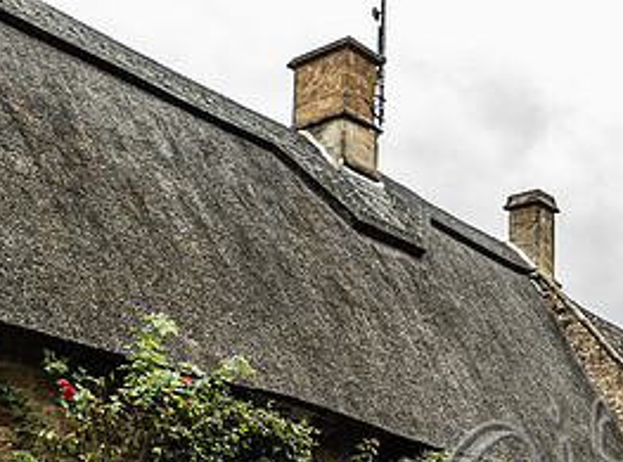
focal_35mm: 66
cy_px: 506
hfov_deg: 28.5
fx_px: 1183
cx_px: 548
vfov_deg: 21.0
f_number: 4
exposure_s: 1/125
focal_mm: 12.5
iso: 200
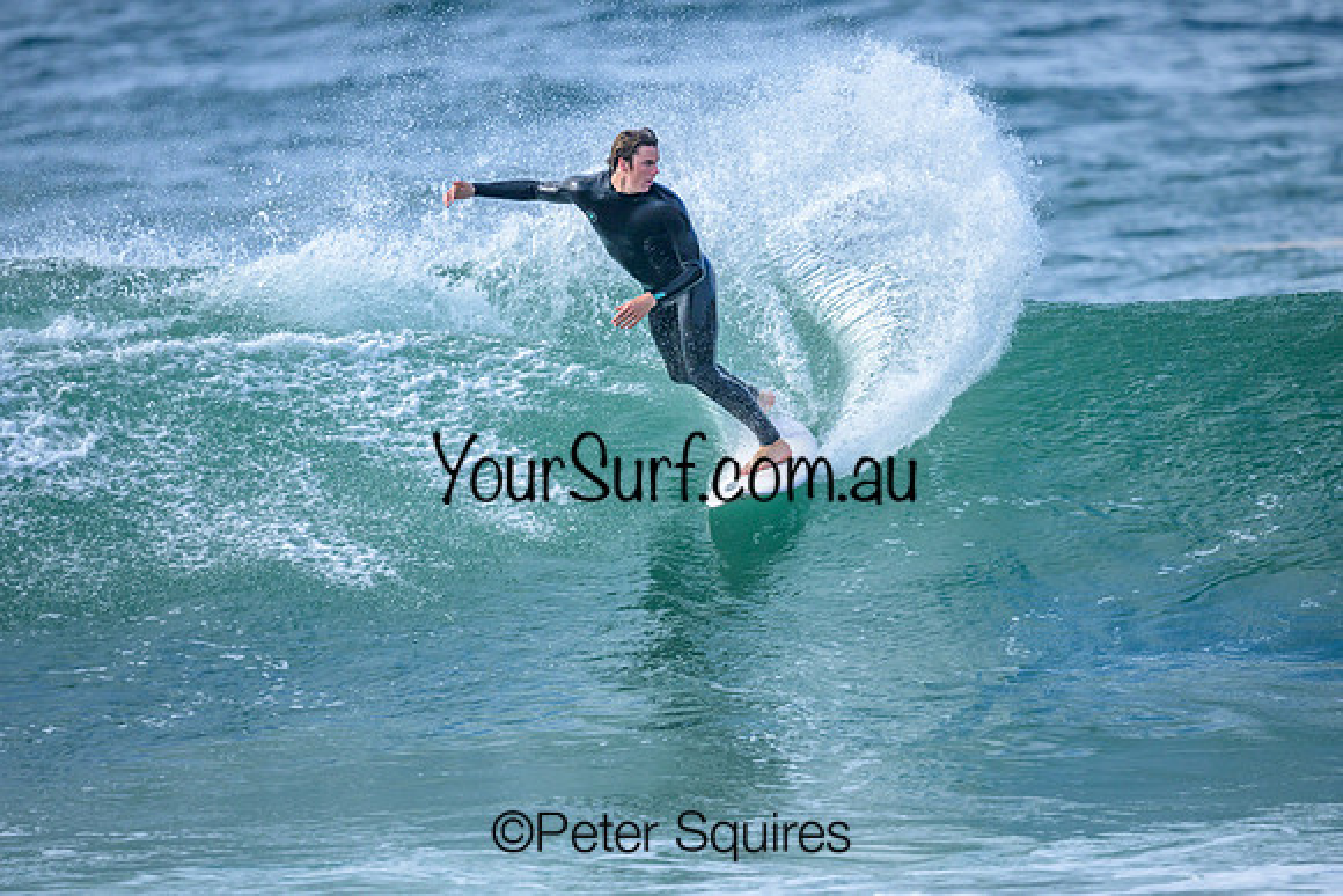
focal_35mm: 897
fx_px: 33482
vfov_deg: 1.5
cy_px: 450
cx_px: 590
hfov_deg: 2.3
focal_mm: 800
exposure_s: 1/2000
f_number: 6.3
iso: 500
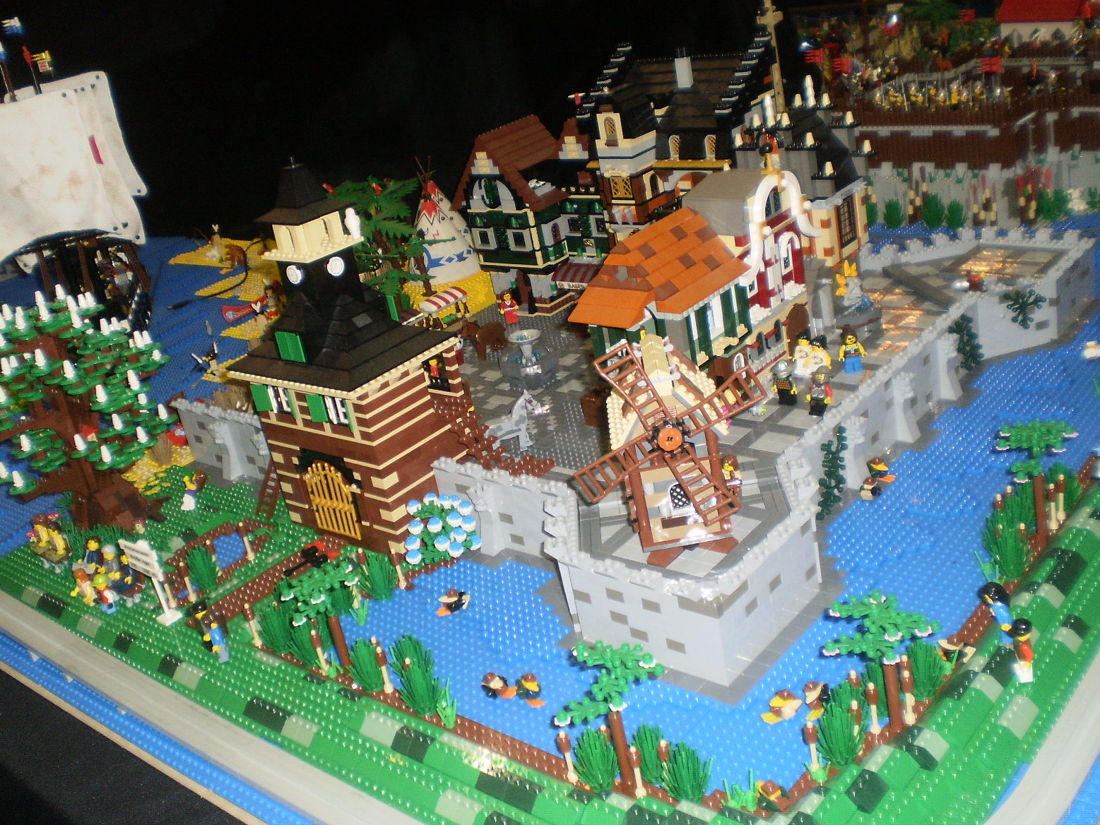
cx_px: 558
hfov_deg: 50.1
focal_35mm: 37
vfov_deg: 38.7
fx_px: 1176
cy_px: 404
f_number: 3.1
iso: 125
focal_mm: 6.3
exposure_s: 1/30
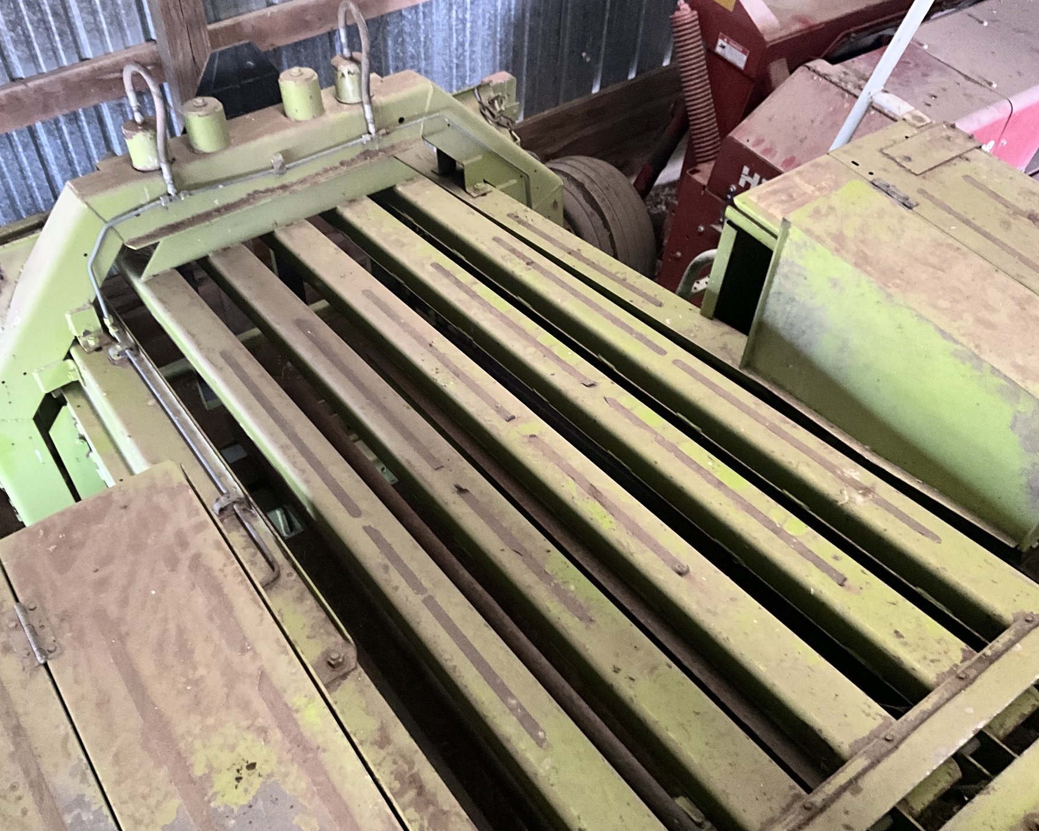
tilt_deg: -49.0
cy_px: 412
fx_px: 984
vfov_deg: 45.8
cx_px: 486
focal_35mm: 32
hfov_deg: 55.6
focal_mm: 3
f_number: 1.8
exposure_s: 1/30
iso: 500
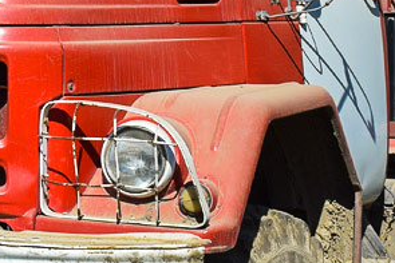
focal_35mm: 189
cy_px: 23
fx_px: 2075
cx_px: 60
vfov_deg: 7.3
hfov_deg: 10.8
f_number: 10
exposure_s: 1/400
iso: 200
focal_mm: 31
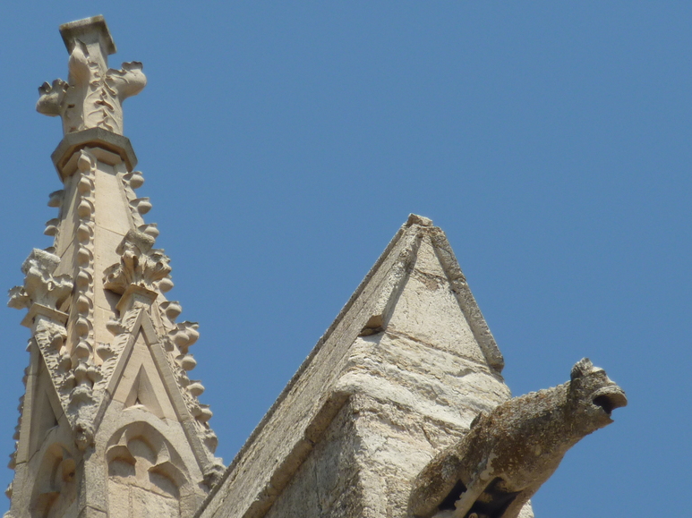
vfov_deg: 3.2
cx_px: 360
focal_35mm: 466
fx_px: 9311
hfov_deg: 4.3
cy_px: 339
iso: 80
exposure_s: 1/500
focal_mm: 49.2
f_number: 5.6
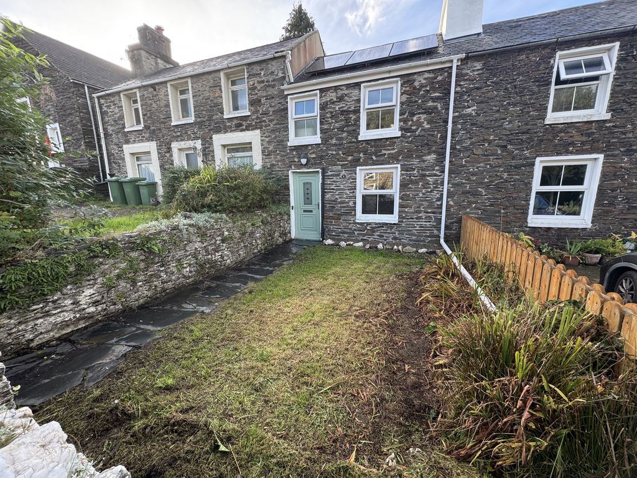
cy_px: 239
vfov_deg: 85.7
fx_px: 258
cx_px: 318
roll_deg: +1.1
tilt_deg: -12.3
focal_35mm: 14
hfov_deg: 102.1
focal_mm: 2.22
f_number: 2.2
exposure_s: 1/139
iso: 40
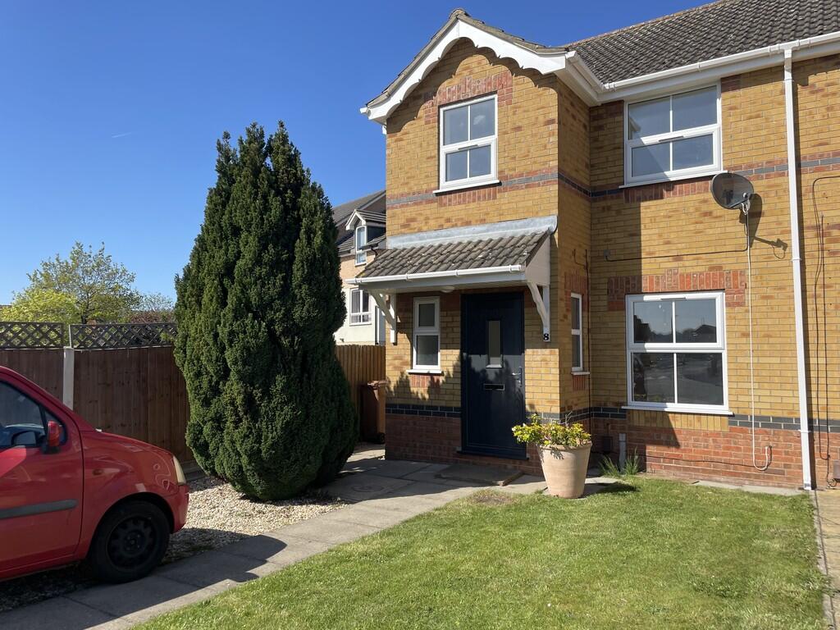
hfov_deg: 67.3
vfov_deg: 53.1
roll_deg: +0.1
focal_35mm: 26
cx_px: 420
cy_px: 315
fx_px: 631
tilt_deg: +3.1
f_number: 1.6
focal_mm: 4.2
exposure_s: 1/2618
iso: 32
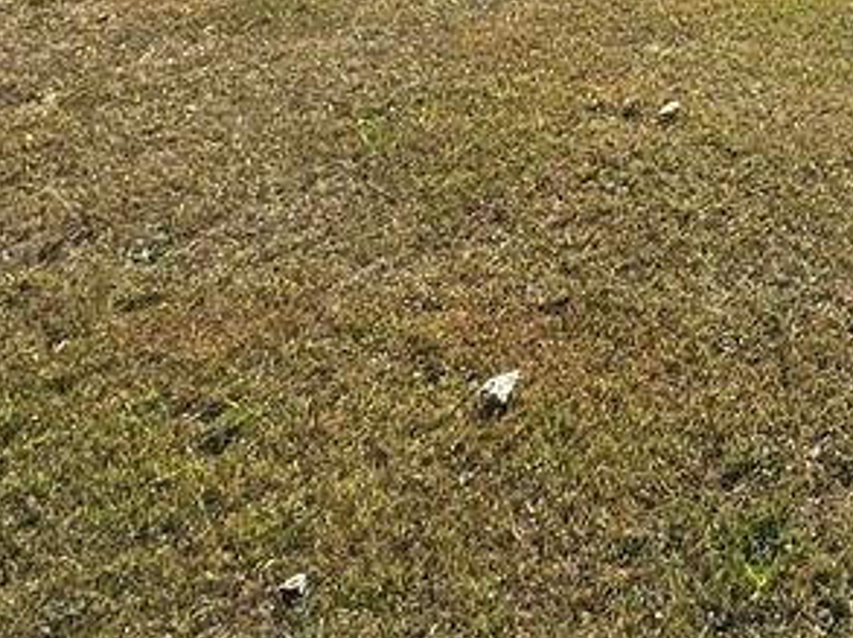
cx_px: 1092
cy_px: -312
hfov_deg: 31.0
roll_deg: -1.5
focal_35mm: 49
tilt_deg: -1.0
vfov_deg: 23.7
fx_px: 1206
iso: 40
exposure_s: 1/1531
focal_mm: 2.22
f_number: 2.2
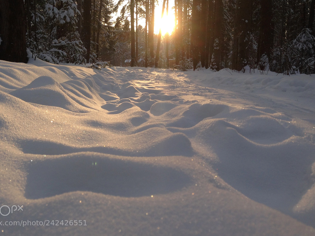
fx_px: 355
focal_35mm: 39
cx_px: 151
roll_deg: -2.4
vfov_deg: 36.7
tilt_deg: -5.5
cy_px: 102
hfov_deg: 47.9
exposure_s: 1/602
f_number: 2.4
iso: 50
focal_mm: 4.12
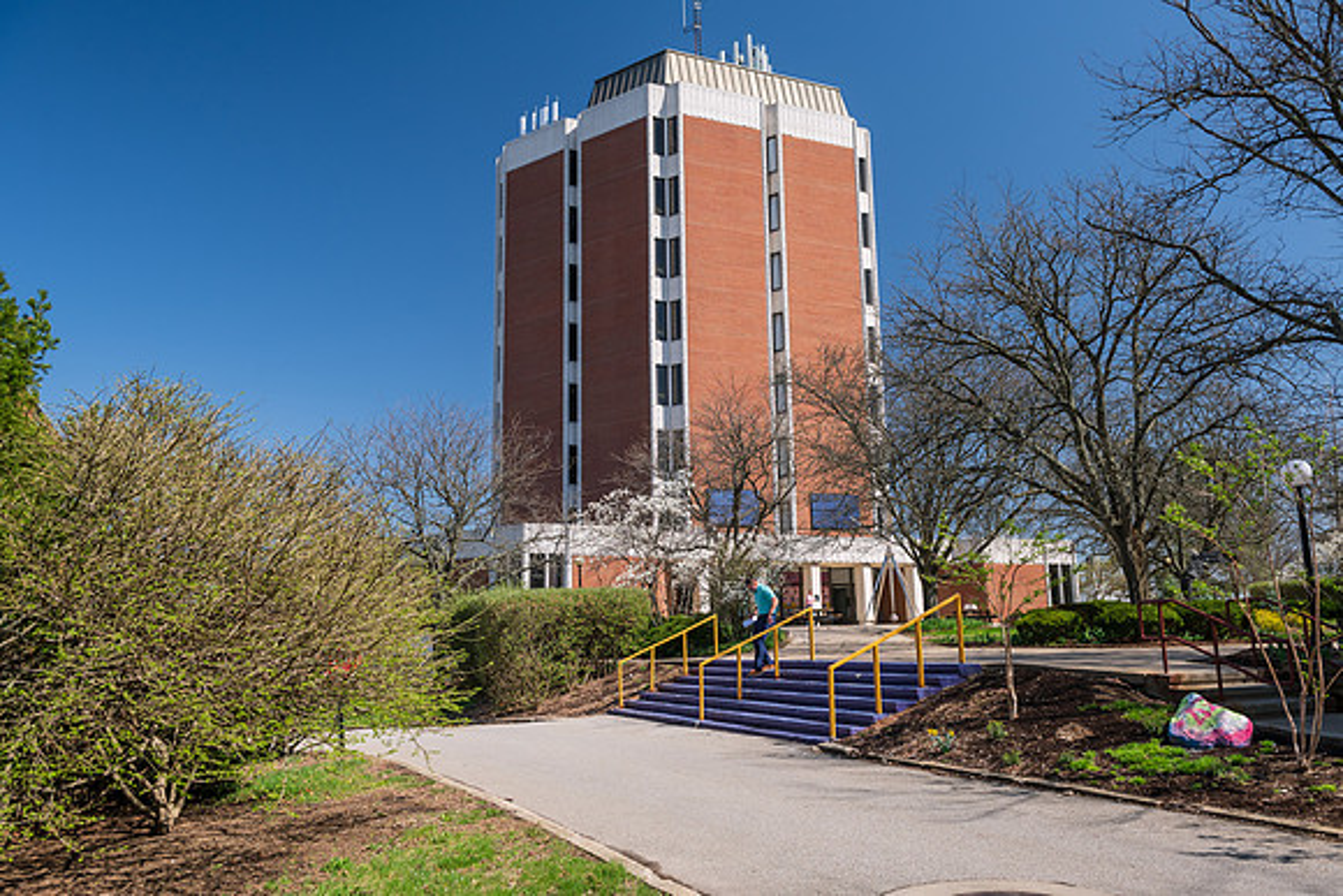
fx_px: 1045
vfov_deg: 46.4
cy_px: 448
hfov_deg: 65.5
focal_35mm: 28
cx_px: 672
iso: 320
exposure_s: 1/320
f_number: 6.3
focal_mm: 28
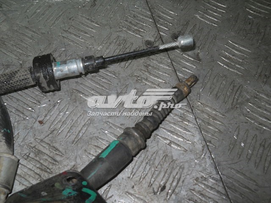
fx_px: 321
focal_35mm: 41
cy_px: 102
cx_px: 136
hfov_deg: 45.8
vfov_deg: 35.1
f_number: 5.5
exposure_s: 1/30
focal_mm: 6.72
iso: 80
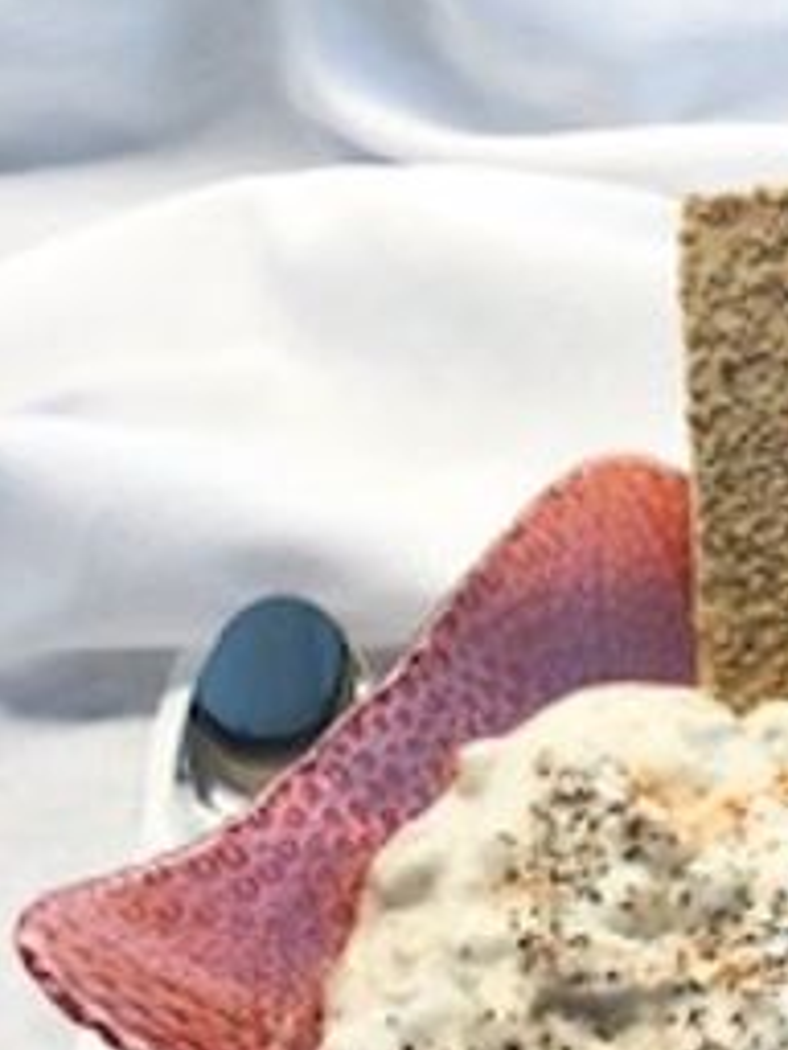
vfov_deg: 34.0
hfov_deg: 25.9
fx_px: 1639
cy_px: 900
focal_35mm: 54
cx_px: 751
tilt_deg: -49.4
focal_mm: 4
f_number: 1.8
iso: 25
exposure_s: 1/30
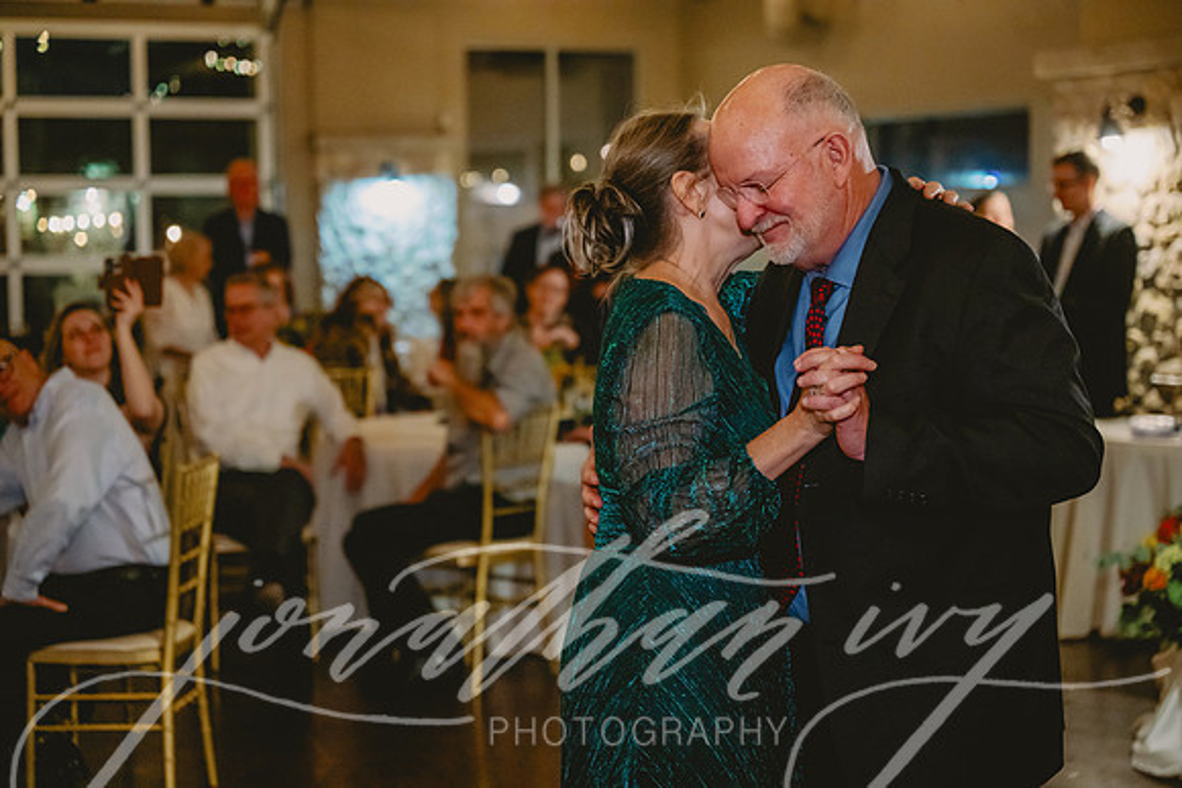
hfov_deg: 28.8
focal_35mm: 70
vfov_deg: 19.5
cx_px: 591
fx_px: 2299
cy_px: 394
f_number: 2.8
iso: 3200
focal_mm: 70
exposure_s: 1/160
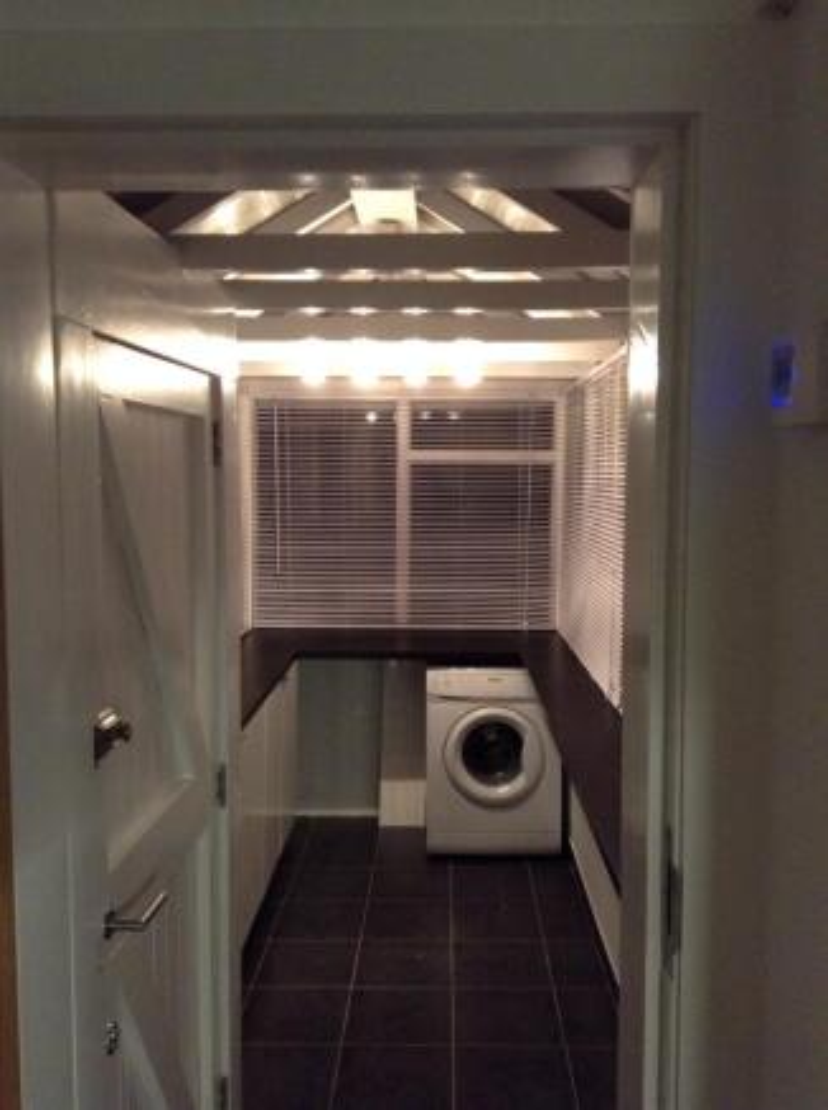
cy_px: 555
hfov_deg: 42.8
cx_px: 414
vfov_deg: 55.4
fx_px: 1056
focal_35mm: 33
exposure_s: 1/17
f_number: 2.4
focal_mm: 3.3
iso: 250
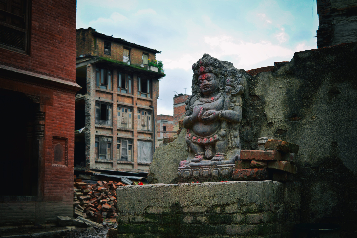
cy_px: 119
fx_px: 505
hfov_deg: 38.9
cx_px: 178
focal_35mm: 51
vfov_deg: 26.4
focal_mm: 34
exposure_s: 1/200
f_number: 7.1
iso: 100
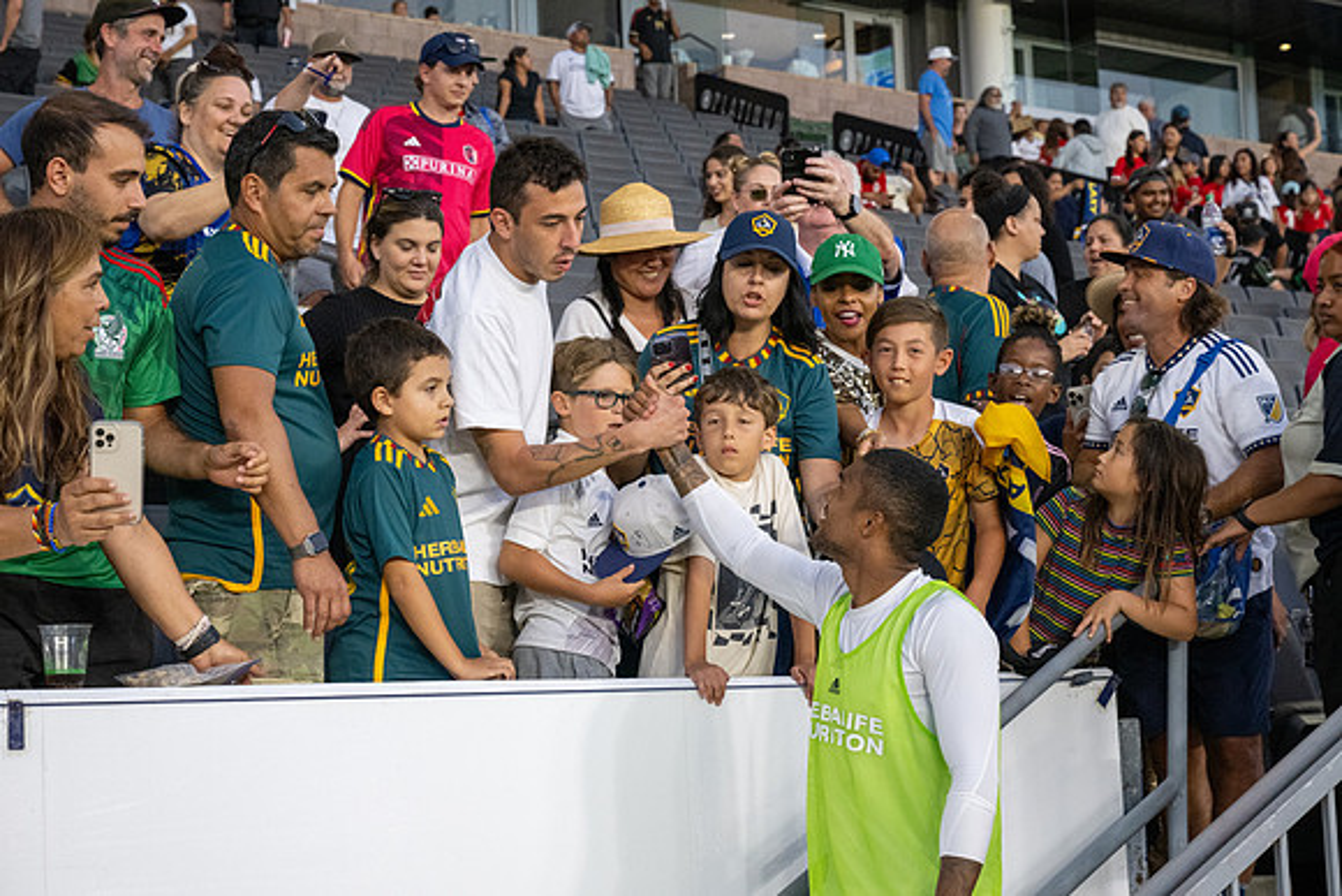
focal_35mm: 70
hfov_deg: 28.8
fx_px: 2610
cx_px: 671
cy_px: 448
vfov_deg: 19.5
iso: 3600
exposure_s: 1/250
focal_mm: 70
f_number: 8
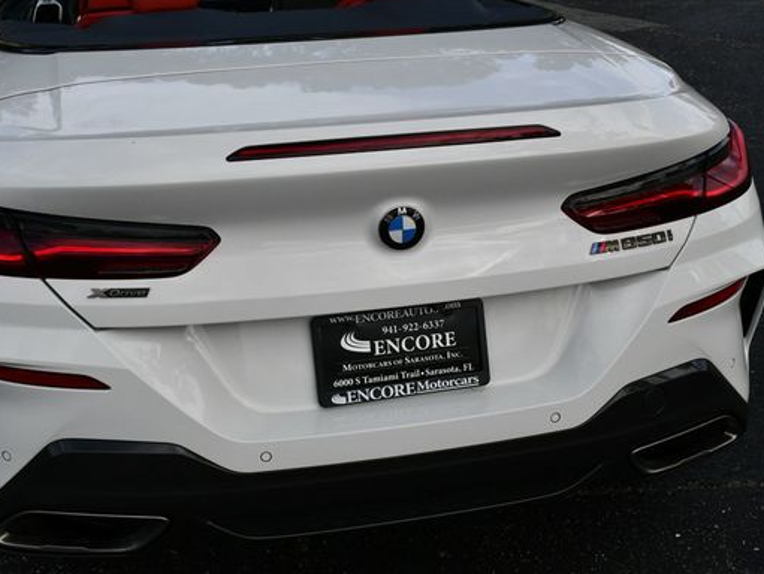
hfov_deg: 36.1
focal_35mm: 53
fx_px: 1171
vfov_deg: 27.6
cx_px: 377
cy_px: 272
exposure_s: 1/250
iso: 100
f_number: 8
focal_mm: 22
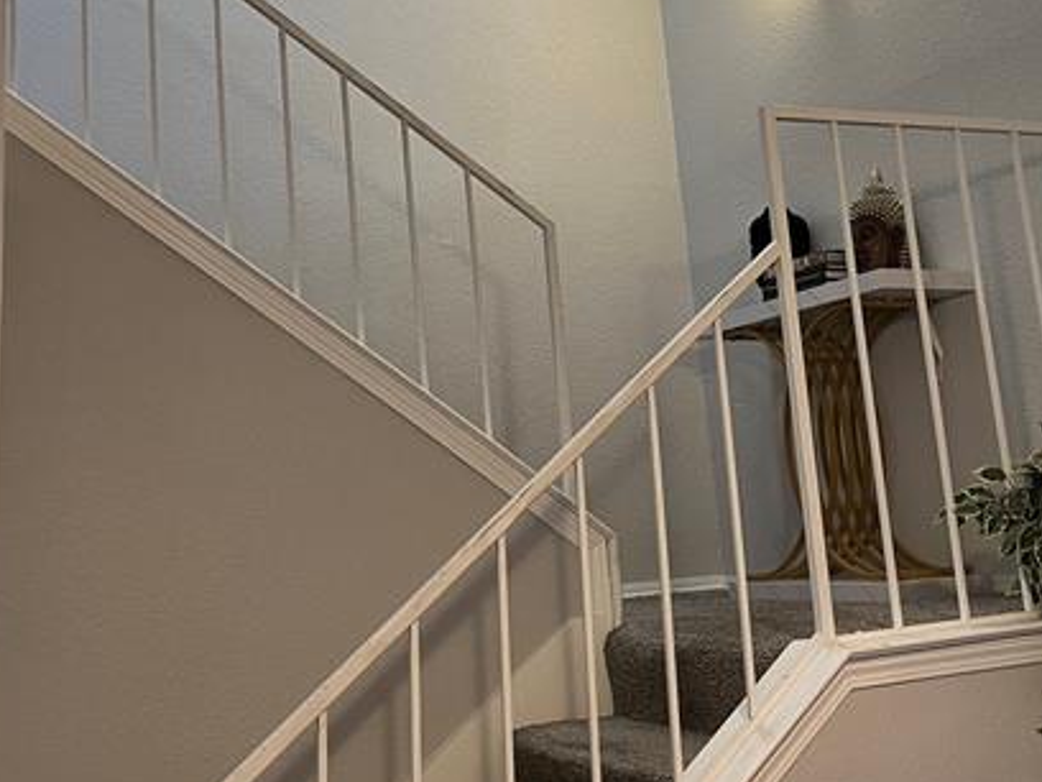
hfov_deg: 38.8
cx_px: 593
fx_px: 1475
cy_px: 79
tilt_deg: +15.0
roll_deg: +5.6
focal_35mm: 49
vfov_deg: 28.5
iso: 200
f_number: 1.6
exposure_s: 1/60
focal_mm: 5.1
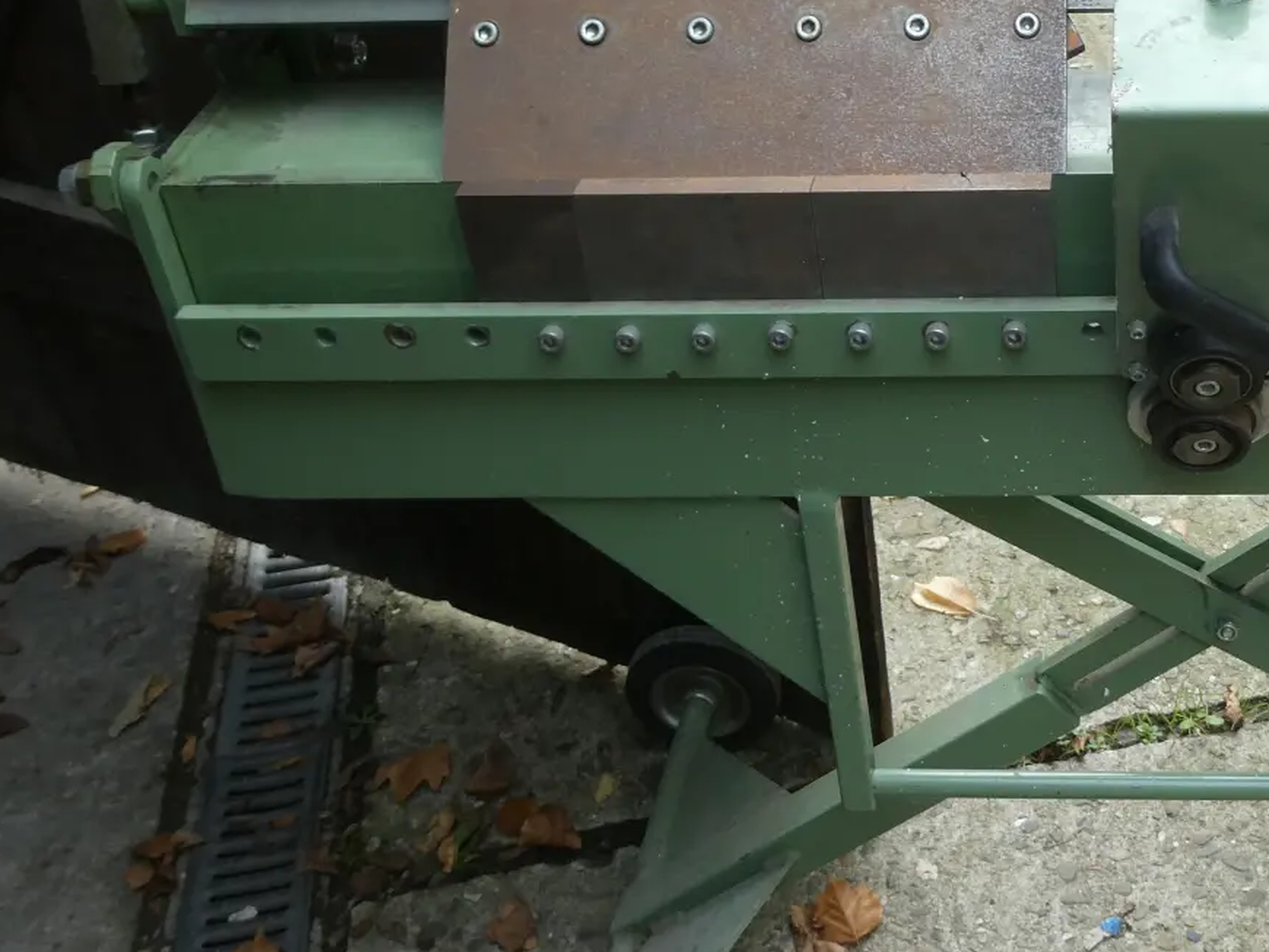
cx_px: 1054
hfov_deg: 34.8
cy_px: 327
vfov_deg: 27.4
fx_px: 1943
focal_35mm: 53
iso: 80
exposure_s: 1/80
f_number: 3.3
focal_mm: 4.3
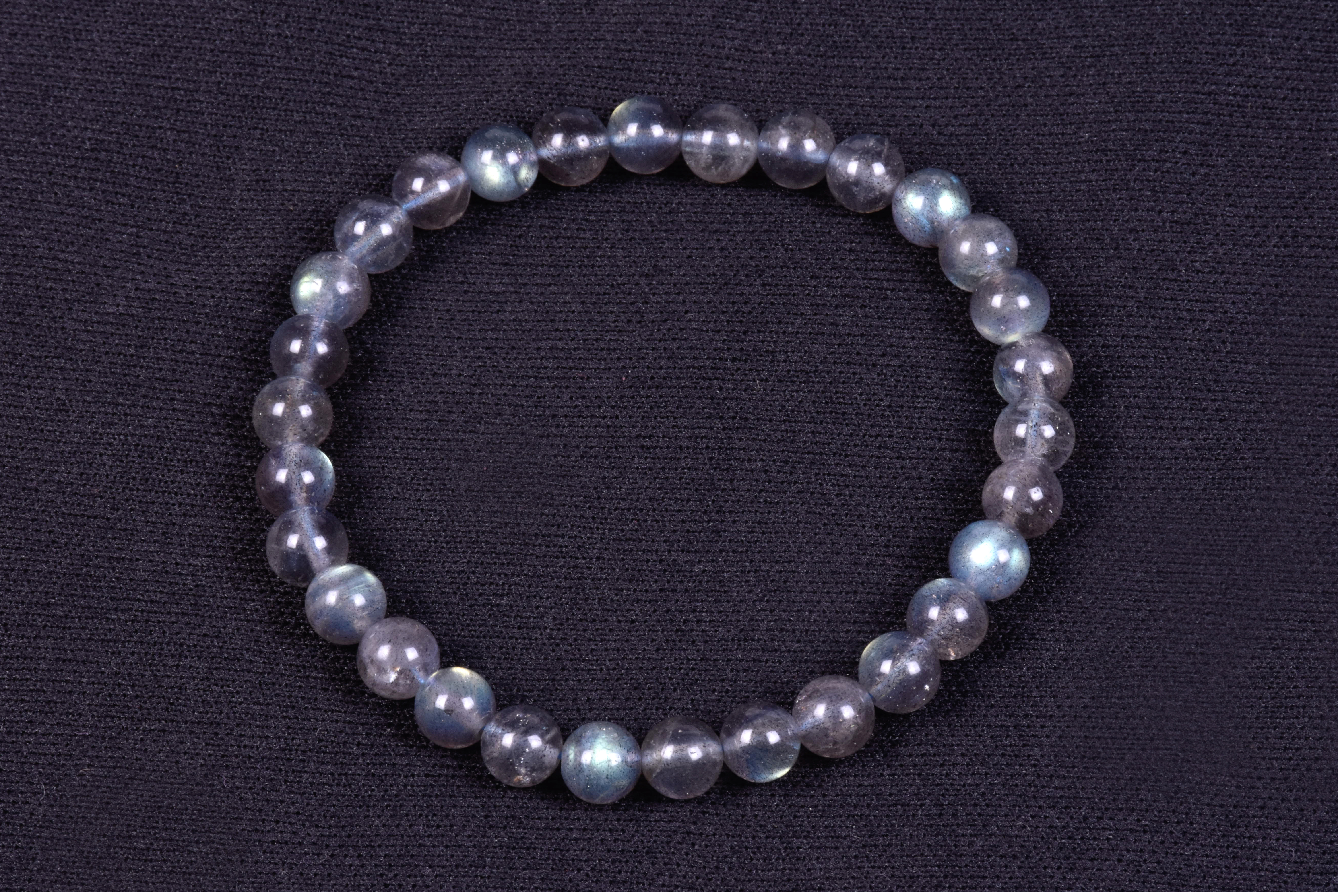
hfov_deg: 9.8
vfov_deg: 6.5
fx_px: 7804
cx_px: 669
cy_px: 446
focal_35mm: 210
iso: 320
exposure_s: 1/100
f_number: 25
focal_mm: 140
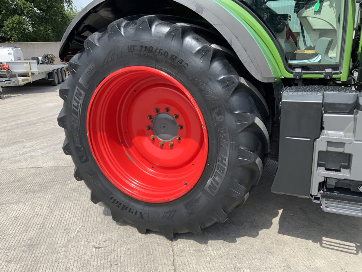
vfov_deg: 48.2
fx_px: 303
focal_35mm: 29
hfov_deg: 61.7
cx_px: 181
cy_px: 136
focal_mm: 3
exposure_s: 1/997
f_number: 1.8
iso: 16
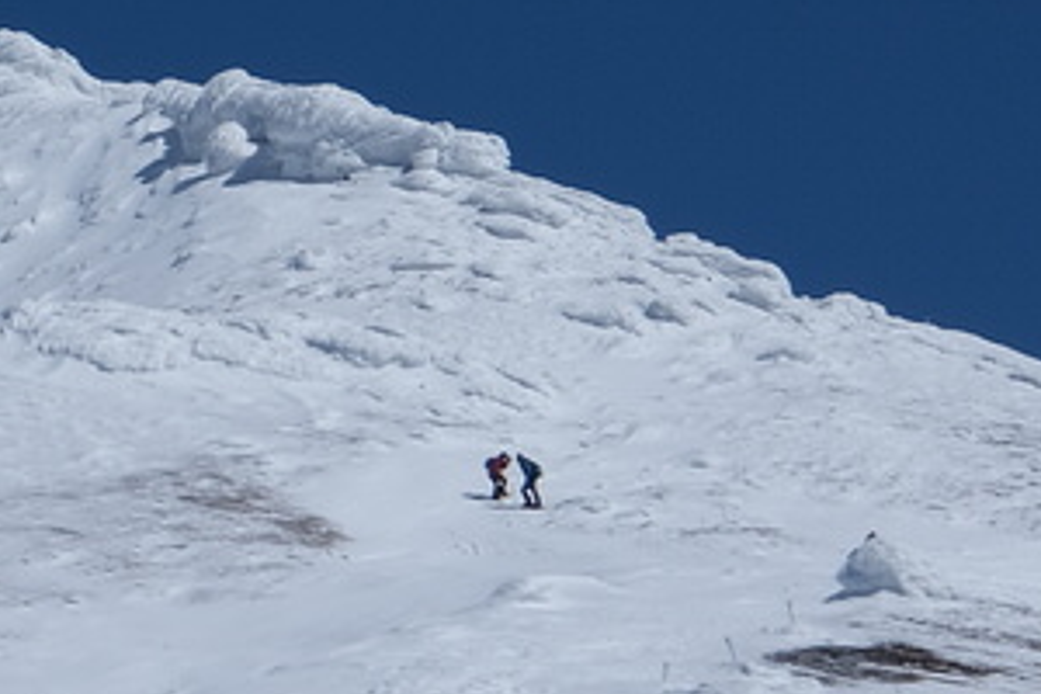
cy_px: 408
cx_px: -1280
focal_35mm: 192
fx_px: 5552
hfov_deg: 9.7
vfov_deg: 7.2
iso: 160
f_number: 8
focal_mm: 24
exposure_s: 1/1600
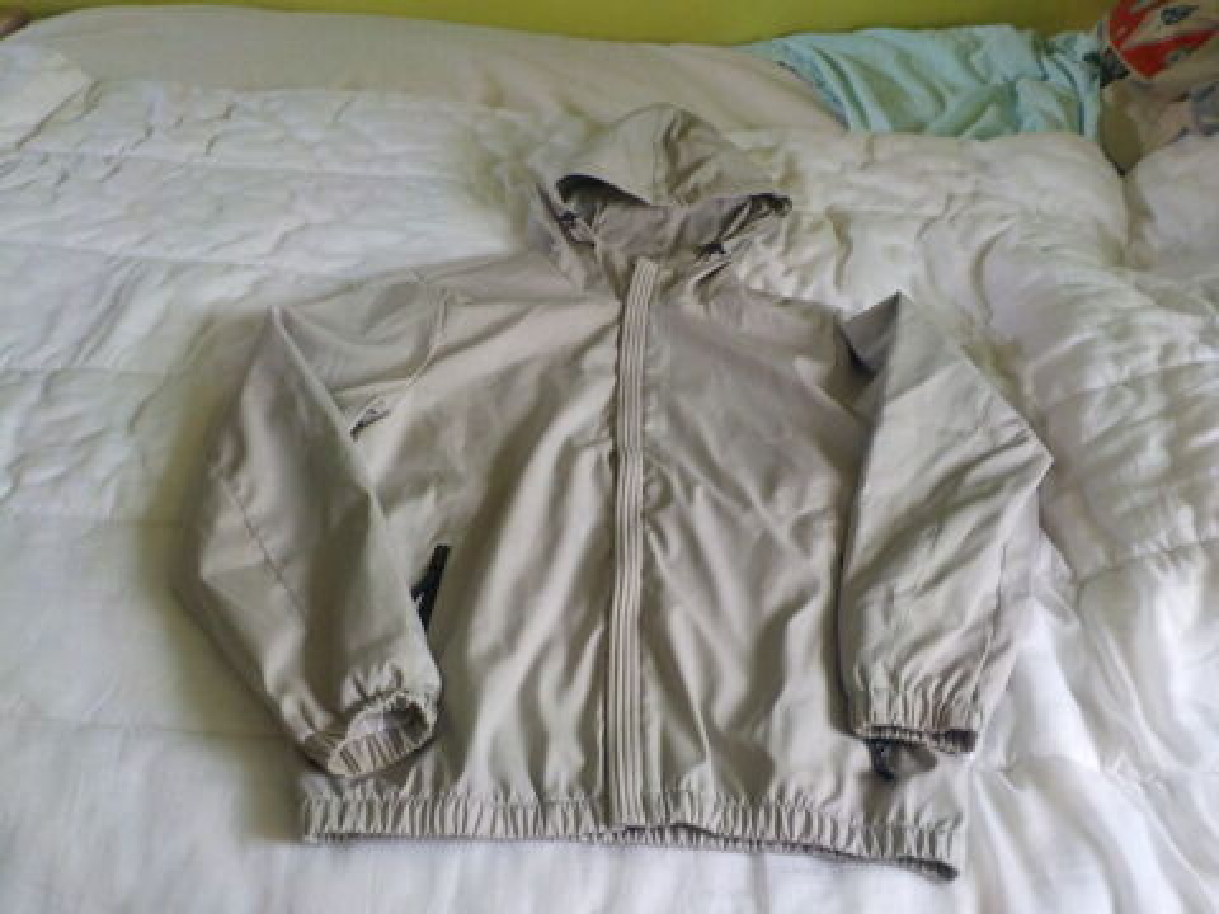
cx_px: 610
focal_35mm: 30
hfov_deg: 60.0
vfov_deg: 46.8
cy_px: 457
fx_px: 1056
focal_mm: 4.1
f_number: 3.3
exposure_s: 1/30
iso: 320
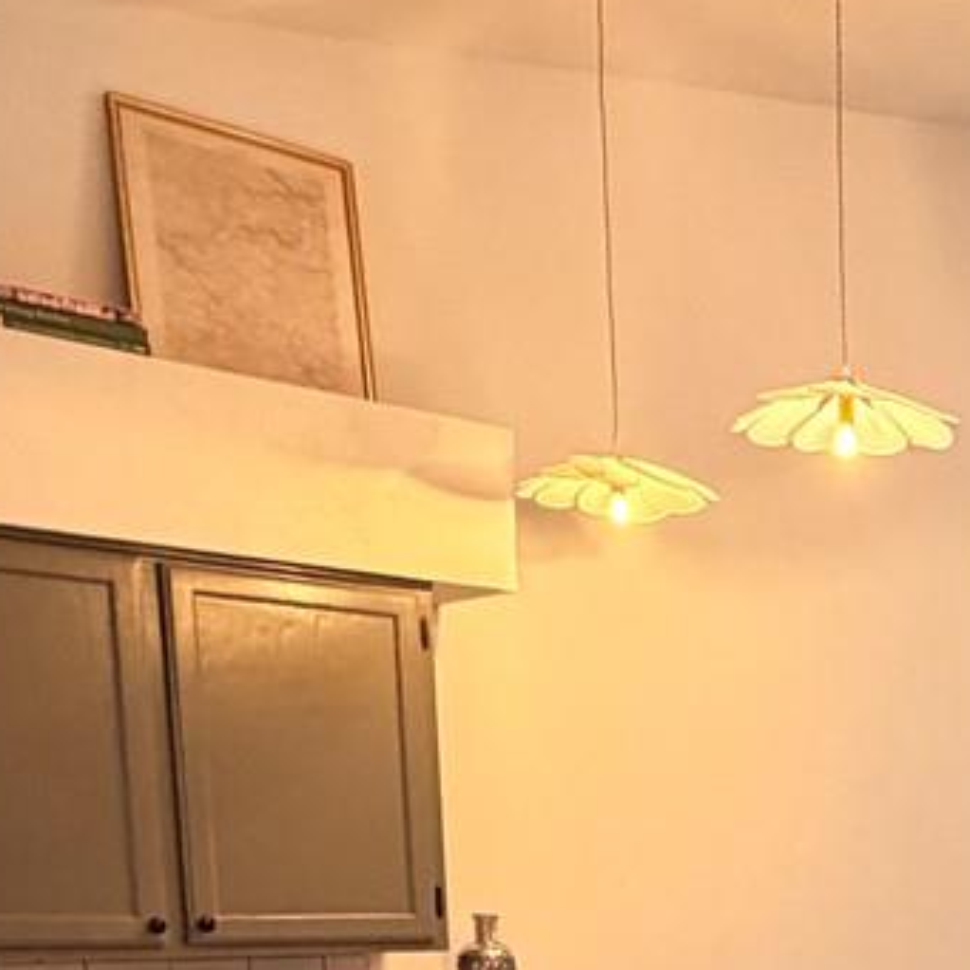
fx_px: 1839
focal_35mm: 58
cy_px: 1161
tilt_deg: -9.1
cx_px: 1235
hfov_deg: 25.7
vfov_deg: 26.3
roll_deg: -0.2
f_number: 2.2
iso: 500
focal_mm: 2.22
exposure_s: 1/60
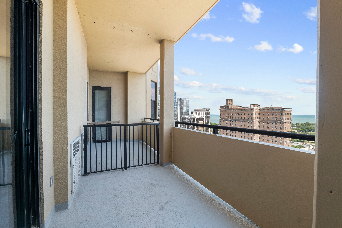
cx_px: 171
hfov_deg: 104.3
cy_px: 114
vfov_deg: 81.2
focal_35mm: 14
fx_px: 133
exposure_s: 1/30
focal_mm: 14
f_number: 8
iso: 250
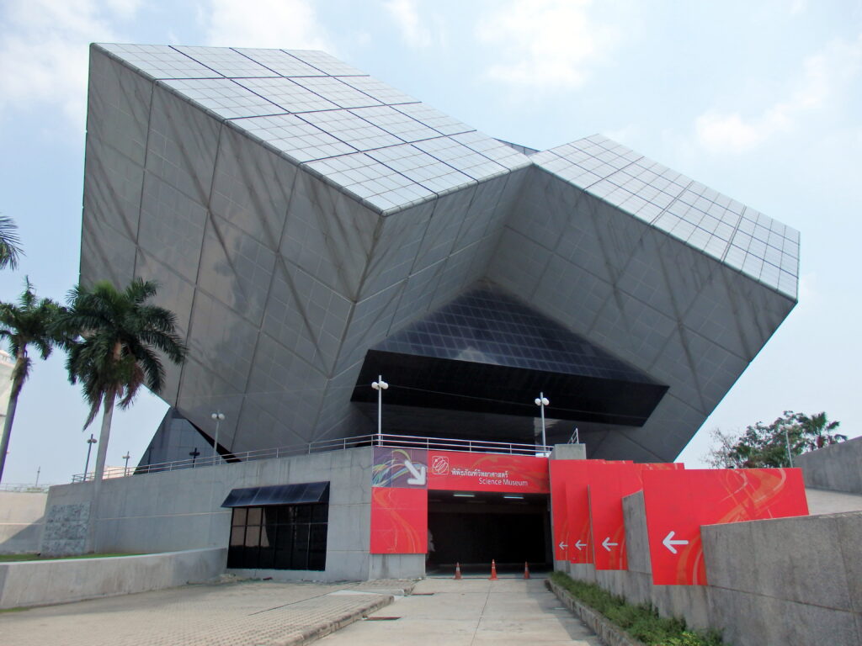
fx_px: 623
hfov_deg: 69.4
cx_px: 431
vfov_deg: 54.9
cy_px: 323
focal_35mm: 25
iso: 125
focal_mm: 4.5
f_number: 8.7
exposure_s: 1/250
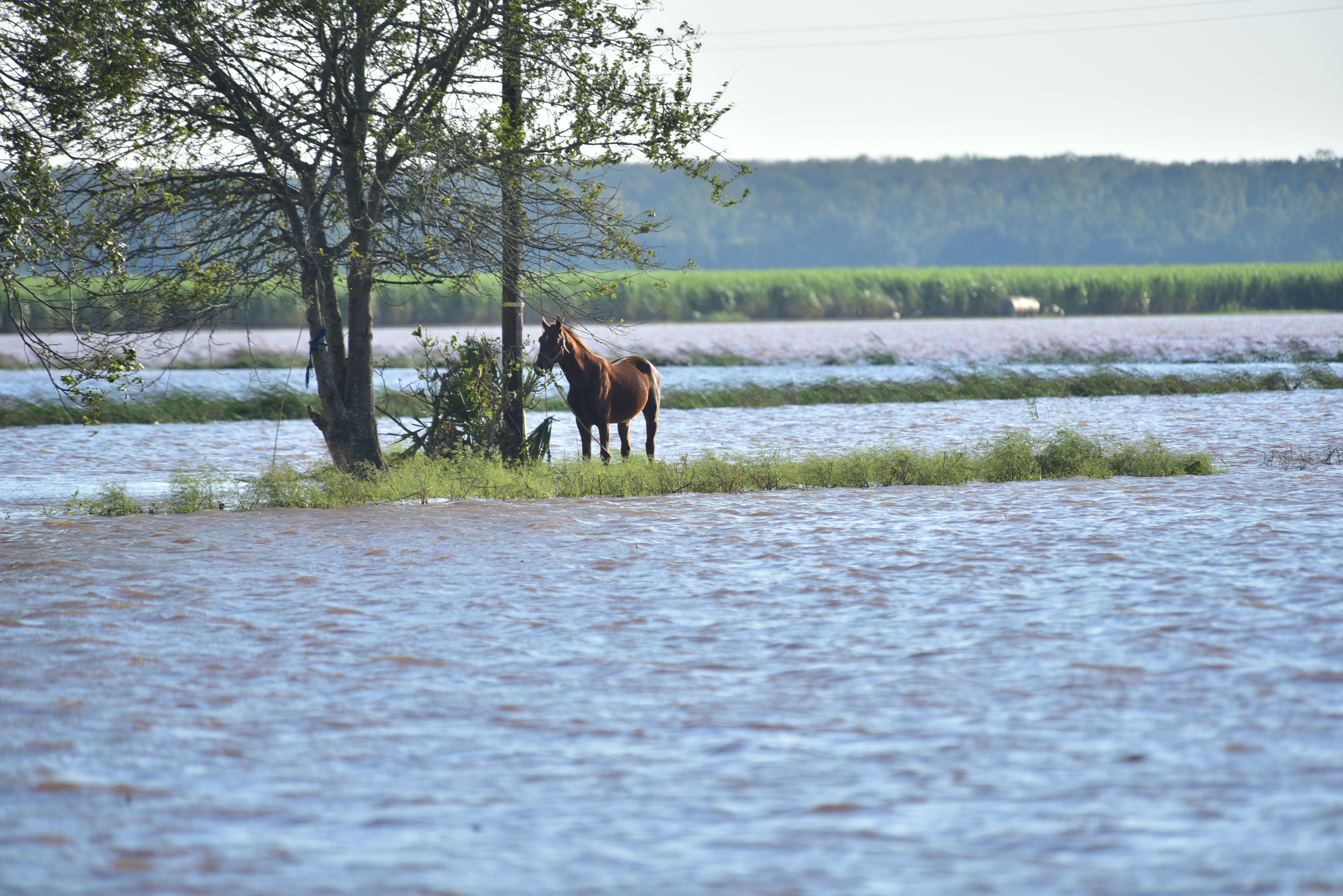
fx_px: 14927
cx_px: 672
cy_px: 448
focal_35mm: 400
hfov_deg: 5.2
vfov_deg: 3.4
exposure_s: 1/800
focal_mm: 400
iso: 250
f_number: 5.6
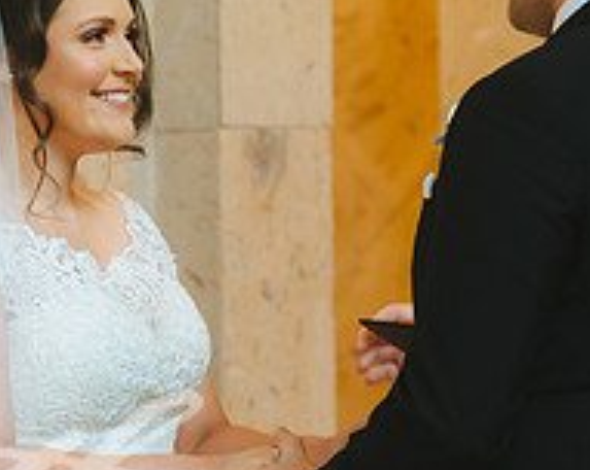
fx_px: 9201
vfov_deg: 2.9
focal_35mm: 528
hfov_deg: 3.7
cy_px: 216
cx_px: 25
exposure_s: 1/125
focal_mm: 185
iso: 4000
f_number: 2.8
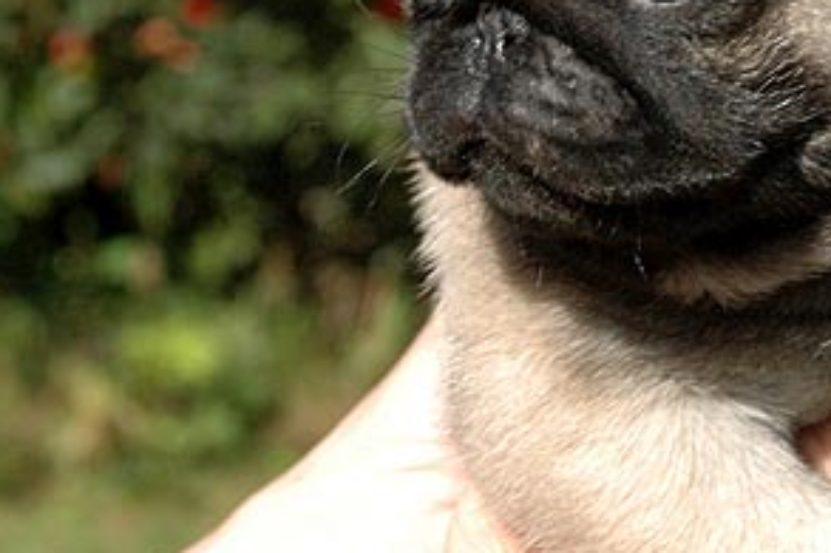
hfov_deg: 9.6
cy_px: 41
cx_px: 655
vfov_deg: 6.4
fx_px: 4960
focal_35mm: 215
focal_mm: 70
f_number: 13
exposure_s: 1/500
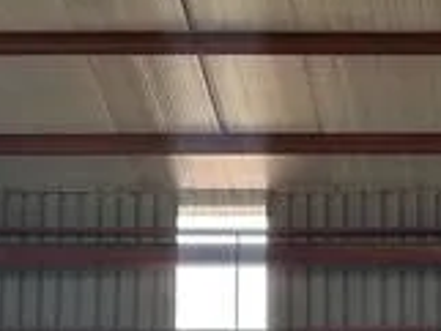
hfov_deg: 16.9
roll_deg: +1.0
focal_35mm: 107
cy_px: 703
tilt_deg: +10.0
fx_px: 1364
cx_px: 635
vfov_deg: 12.0
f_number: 1.78
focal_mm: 6.86
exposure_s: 1/121
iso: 100
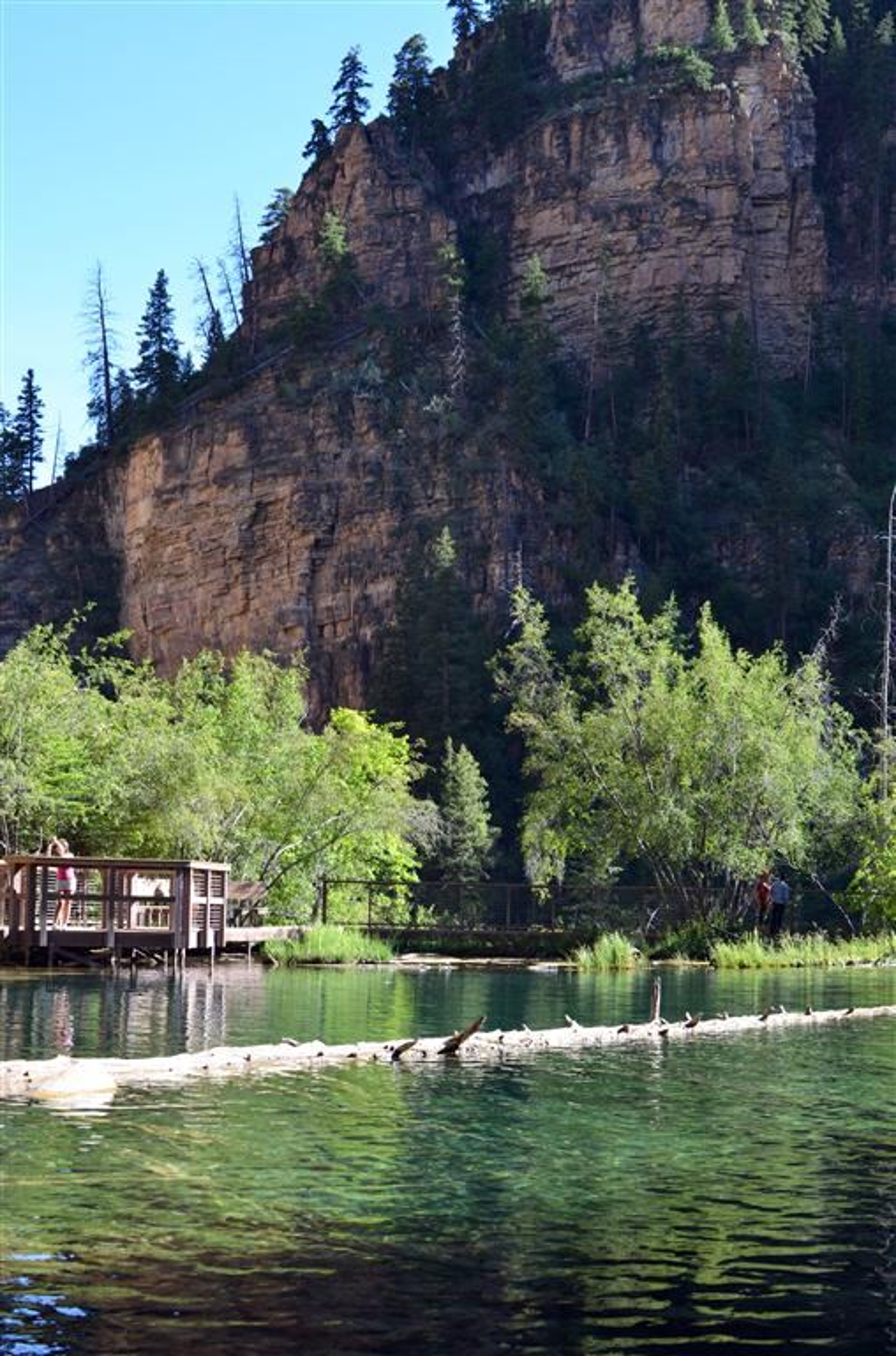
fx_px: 1971
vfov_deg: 37.9
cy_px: 678
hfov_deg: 25.6
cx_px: 448
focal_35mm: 52
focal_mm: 35
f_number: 5.6
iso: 100
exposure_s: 1/125
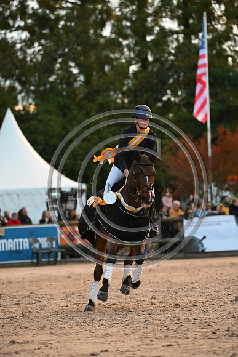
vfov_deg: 10.3
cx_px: 119
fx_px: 1982
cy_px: 178
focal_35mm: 200
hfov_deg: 6.9
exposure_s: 1/1000
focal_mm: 200
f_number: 4.5
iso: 8000
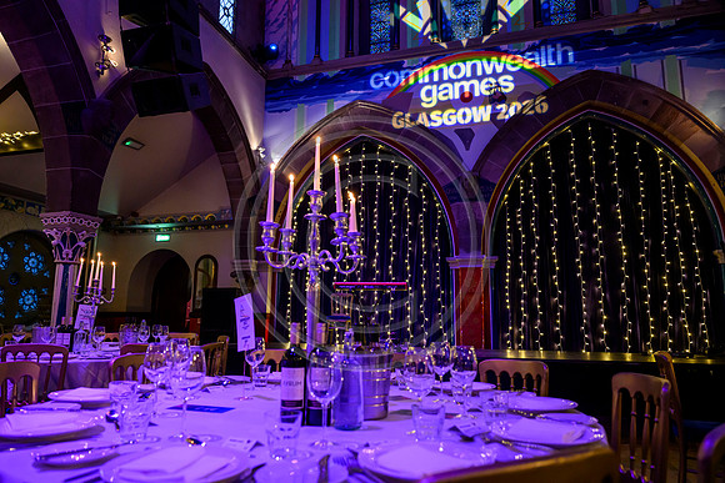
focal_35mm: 24
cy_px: 242
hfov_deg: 73.7
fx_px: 483
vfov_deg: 53.2
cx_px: 362
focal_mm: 24
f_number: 3.2
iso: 3200
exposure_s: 1/200
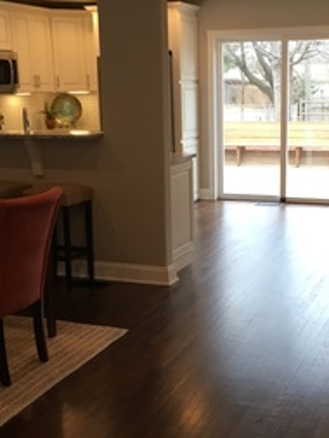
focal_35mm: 55
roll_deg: +1.3
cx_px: 210
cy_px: 239
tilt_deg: -12.4
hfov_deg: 26.5
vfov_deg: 34.9
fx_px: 696
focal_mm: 4.15
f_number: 2.2
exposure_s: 1/30
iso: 32
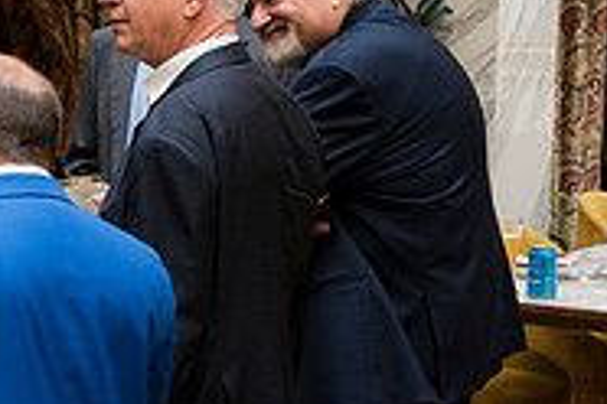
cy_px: 142
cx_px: -186
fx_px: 1838
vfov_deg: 12.6
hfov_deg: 17.6
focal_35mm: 109
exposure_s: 1/125
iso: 2500
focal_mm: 35
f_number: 4.5
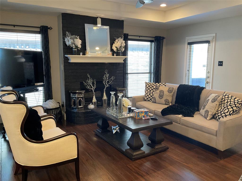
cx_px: 121
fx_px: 203
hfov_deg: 61.7
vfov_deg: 48.2
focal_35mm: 29
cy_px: 90
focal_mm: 3
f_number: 1.8
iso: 250
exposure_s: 1/60
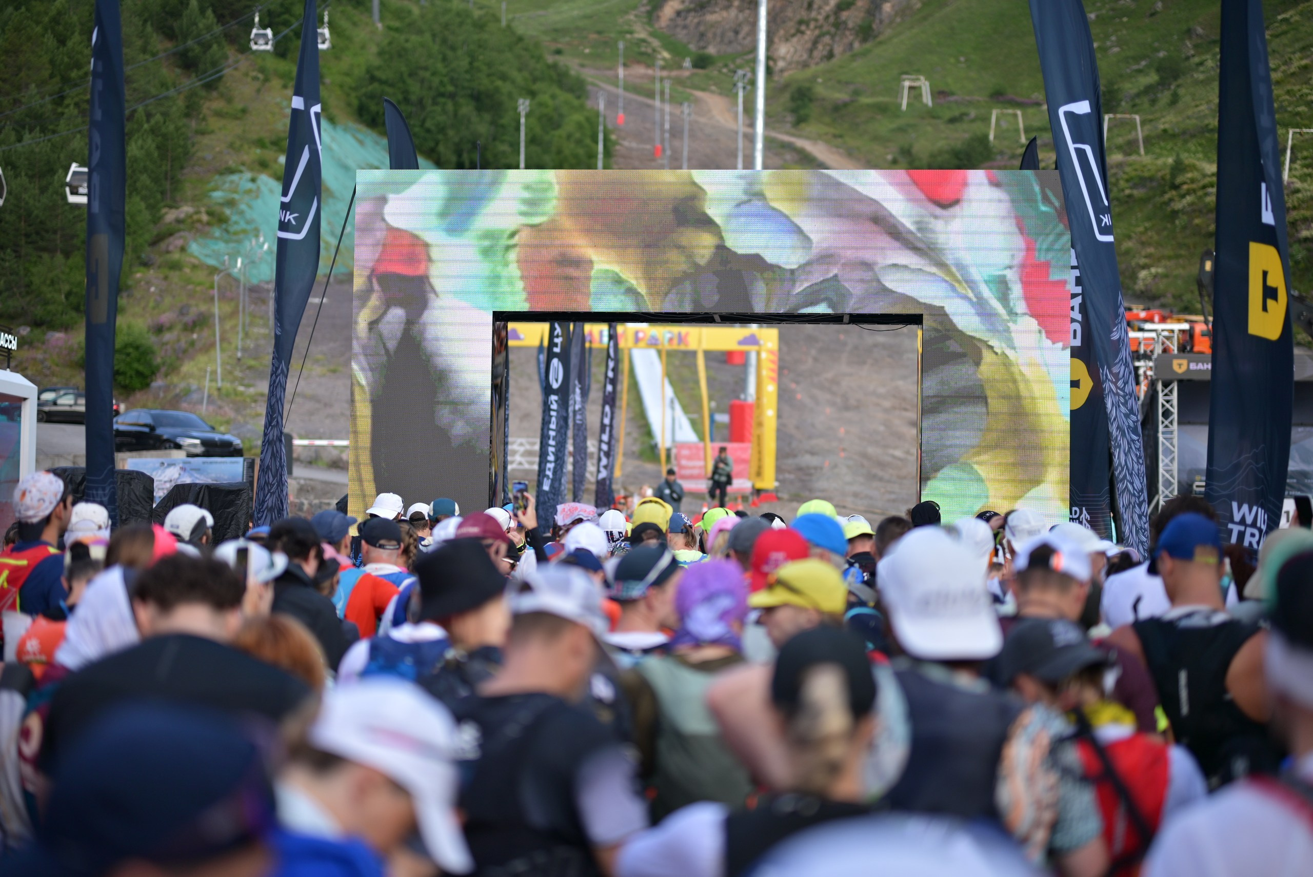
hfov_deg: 39.6
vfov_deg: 27.0
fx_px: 1825
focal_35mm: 50
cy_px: 438
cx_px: 656
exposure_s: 1/1000
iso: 125
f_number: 1.2
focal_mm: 50
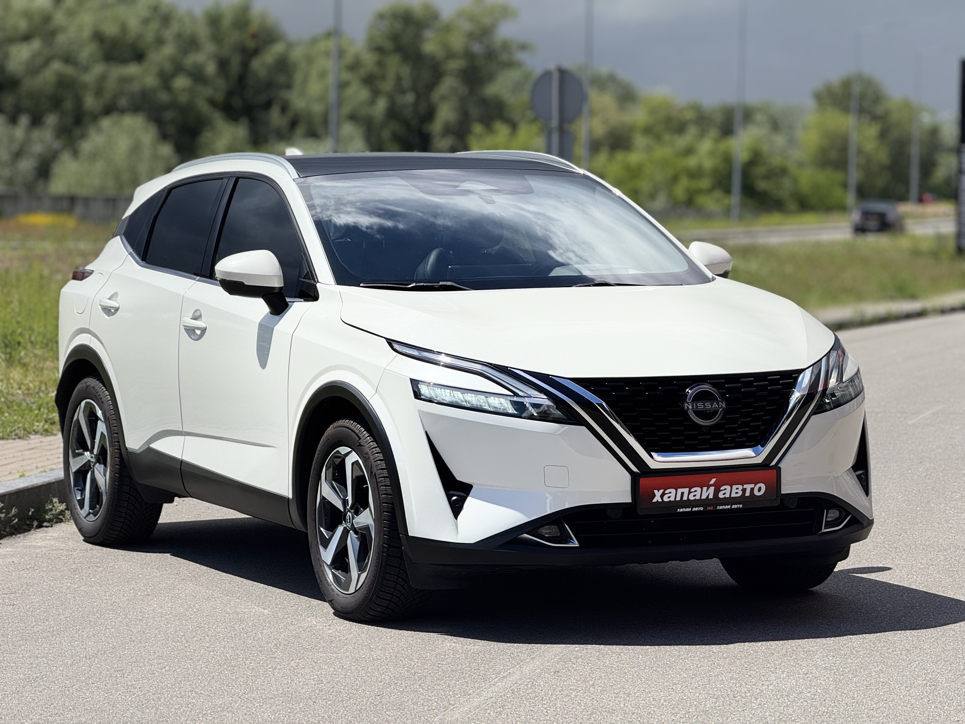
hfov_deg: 16.4
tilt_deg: -1.7
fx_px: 3345
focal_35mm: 120
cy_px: 362
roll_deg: -0.7
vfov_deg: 12.3
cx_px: 482
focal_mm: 15.66
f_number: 2.8
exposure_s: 1/1916
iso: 50
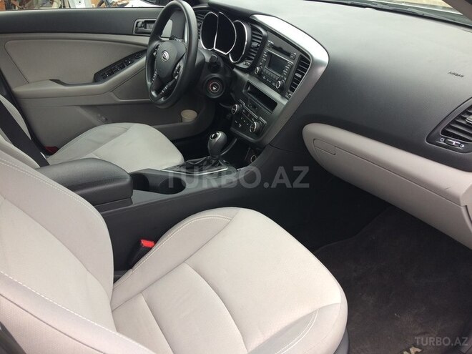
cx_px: 236
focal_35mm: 29
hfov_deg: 61.7
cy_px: 177
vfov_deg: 48.2
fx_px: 395
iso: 32
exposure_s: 1/50
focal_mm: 4.15
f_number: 2.2
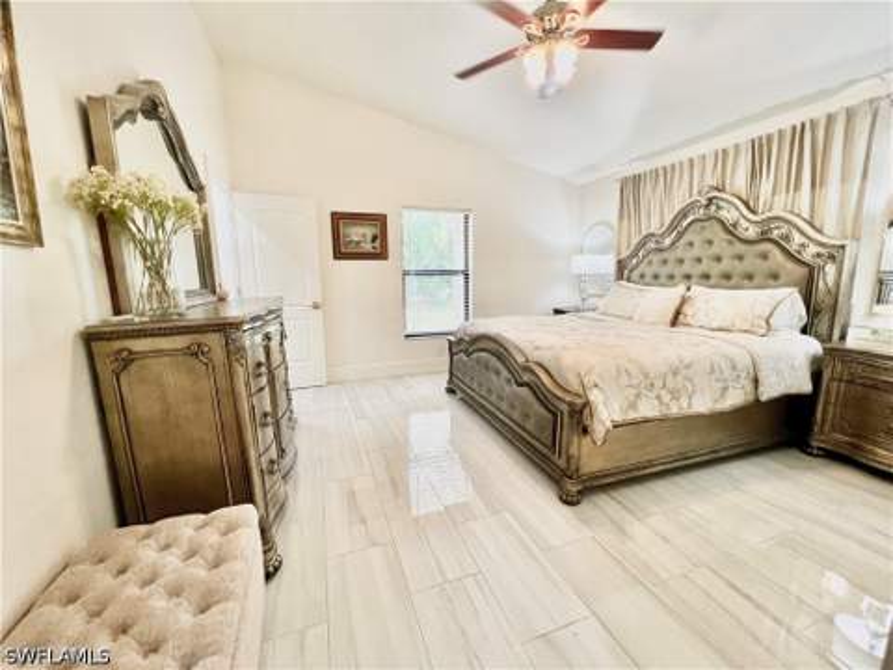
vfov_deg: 89.9
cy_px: 335
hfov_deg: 106.2
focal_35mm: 13
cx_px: 446
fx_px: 335
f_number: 1.8
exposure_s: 1/120
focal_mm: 1.57
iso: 160
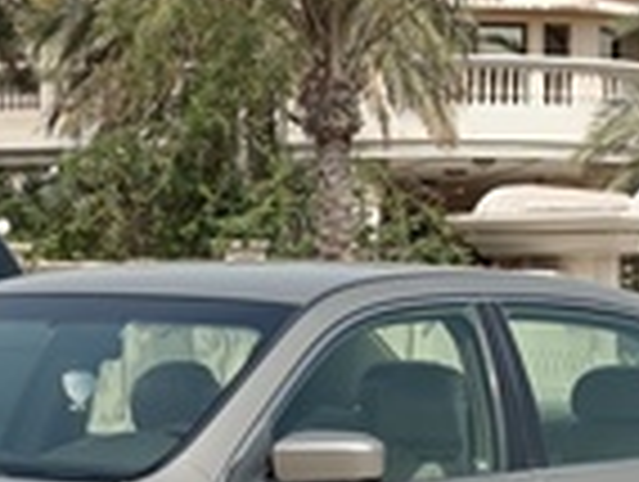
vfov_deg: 6.4
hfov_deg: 8.5
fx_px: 4271
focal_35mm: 231
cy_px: 448
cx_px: 187
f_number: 1.75
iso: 100
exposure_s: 1/456
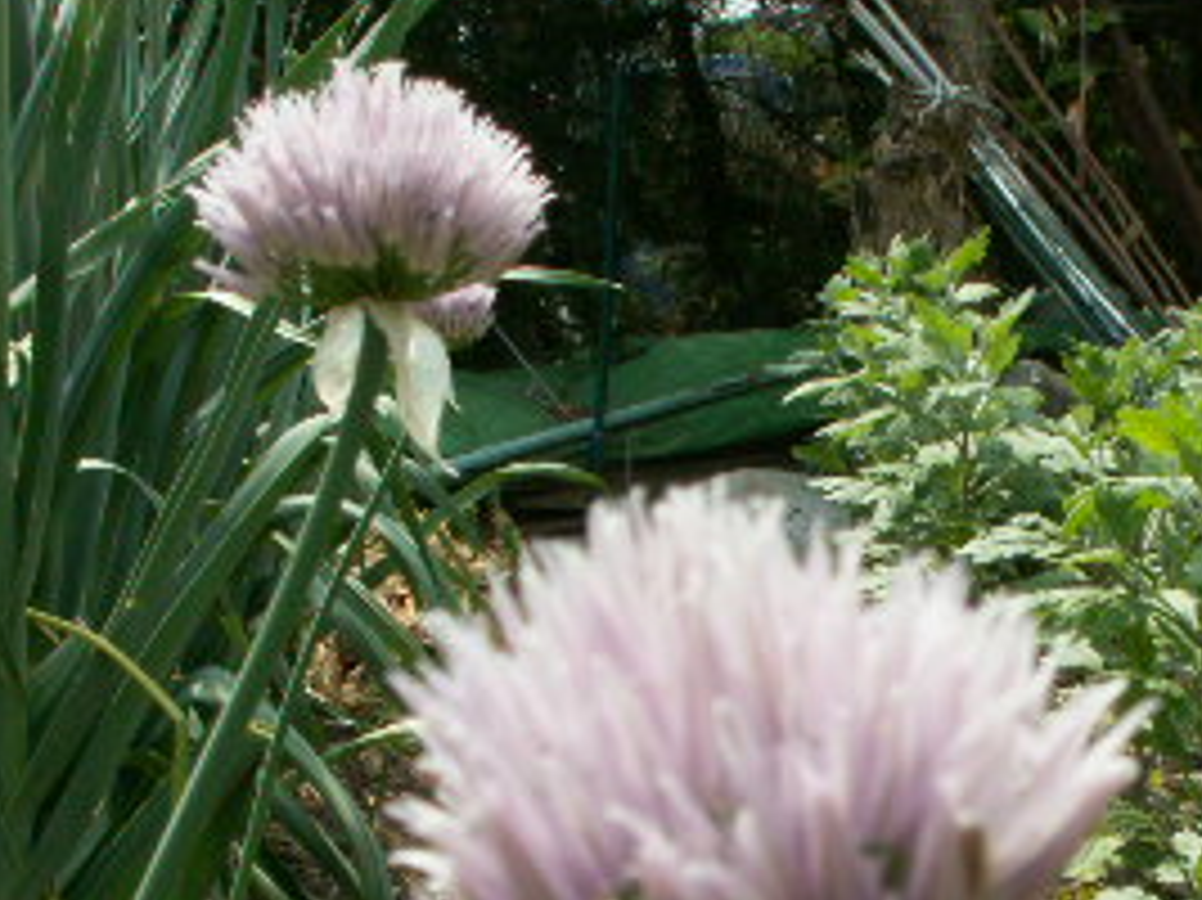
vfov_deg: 17.3
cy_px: 796
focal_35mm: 84
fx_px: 2915
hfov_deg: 22.8
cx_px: 1035
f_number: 5.6
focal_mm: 5.88
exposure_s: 1/160
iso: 50
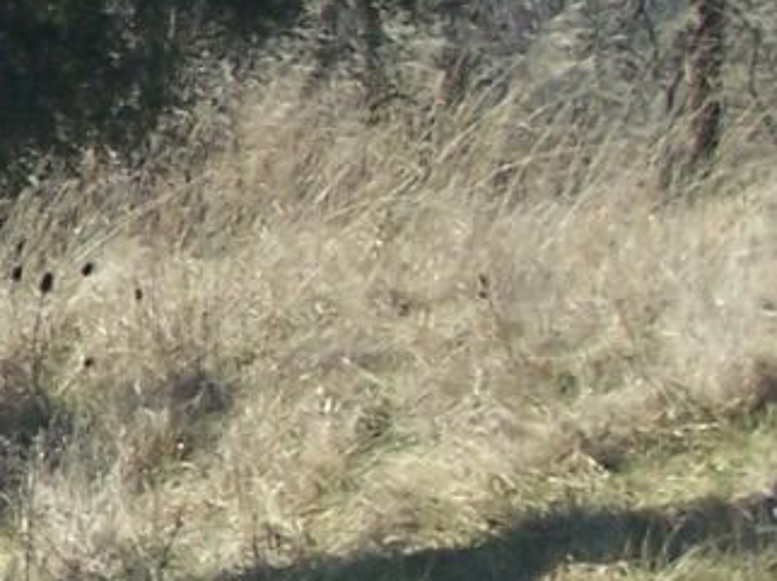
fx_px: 5518
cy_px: -72
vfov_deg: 6.0
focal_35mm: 246
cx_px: -898
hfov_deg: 7.6
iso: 80
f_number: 3
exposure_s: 1/640
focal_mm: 8.5
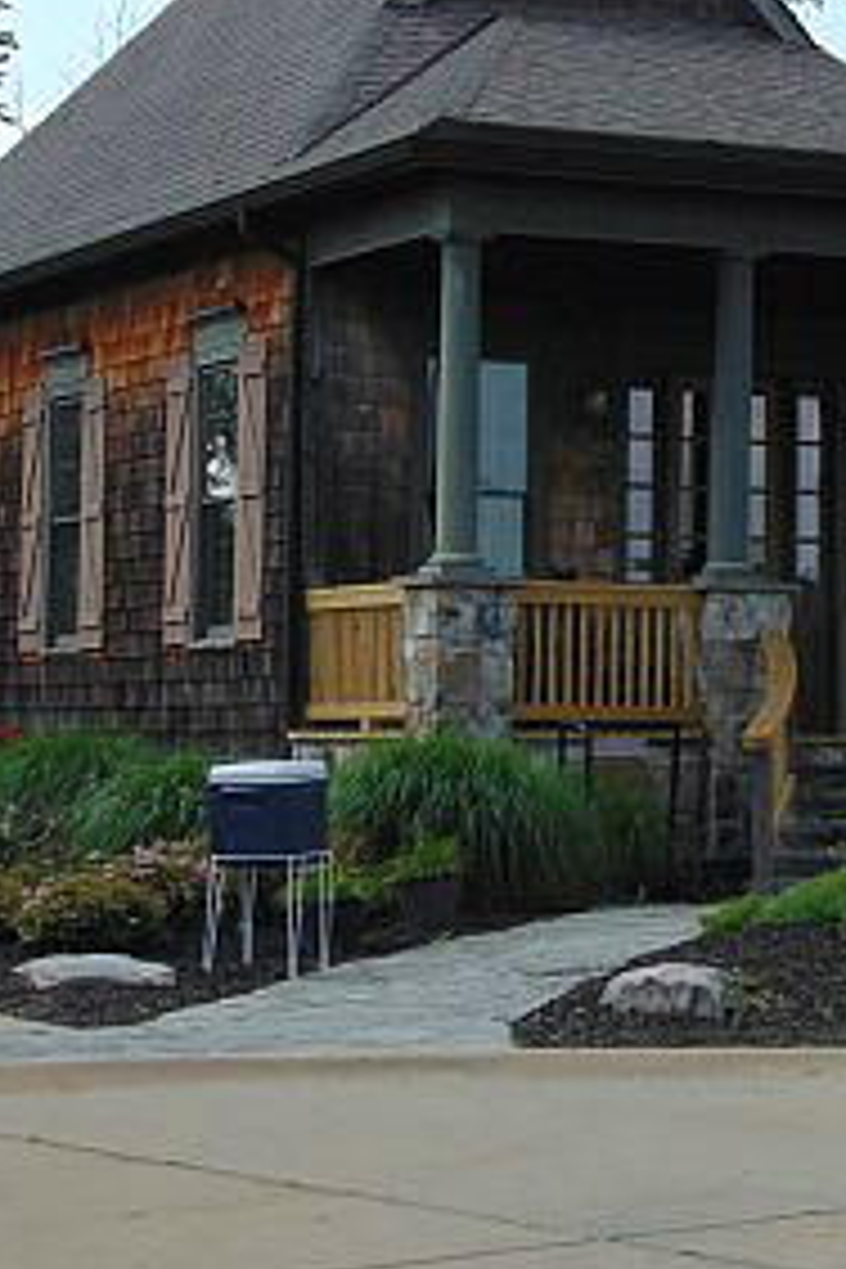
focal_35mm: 118
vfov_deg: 17.3
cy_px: 522
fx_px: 4159
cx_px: 1030
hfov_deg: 11.4
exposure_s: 1/640
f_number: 3.5
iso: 80
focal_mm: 9
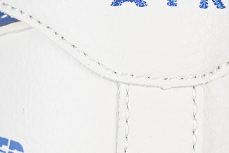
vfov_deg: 5.5
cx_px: 138
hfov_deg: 8.3
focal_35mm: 249
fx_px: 1585
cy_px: 110
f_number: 7.1
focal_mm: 50
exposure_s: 1/80
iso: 160
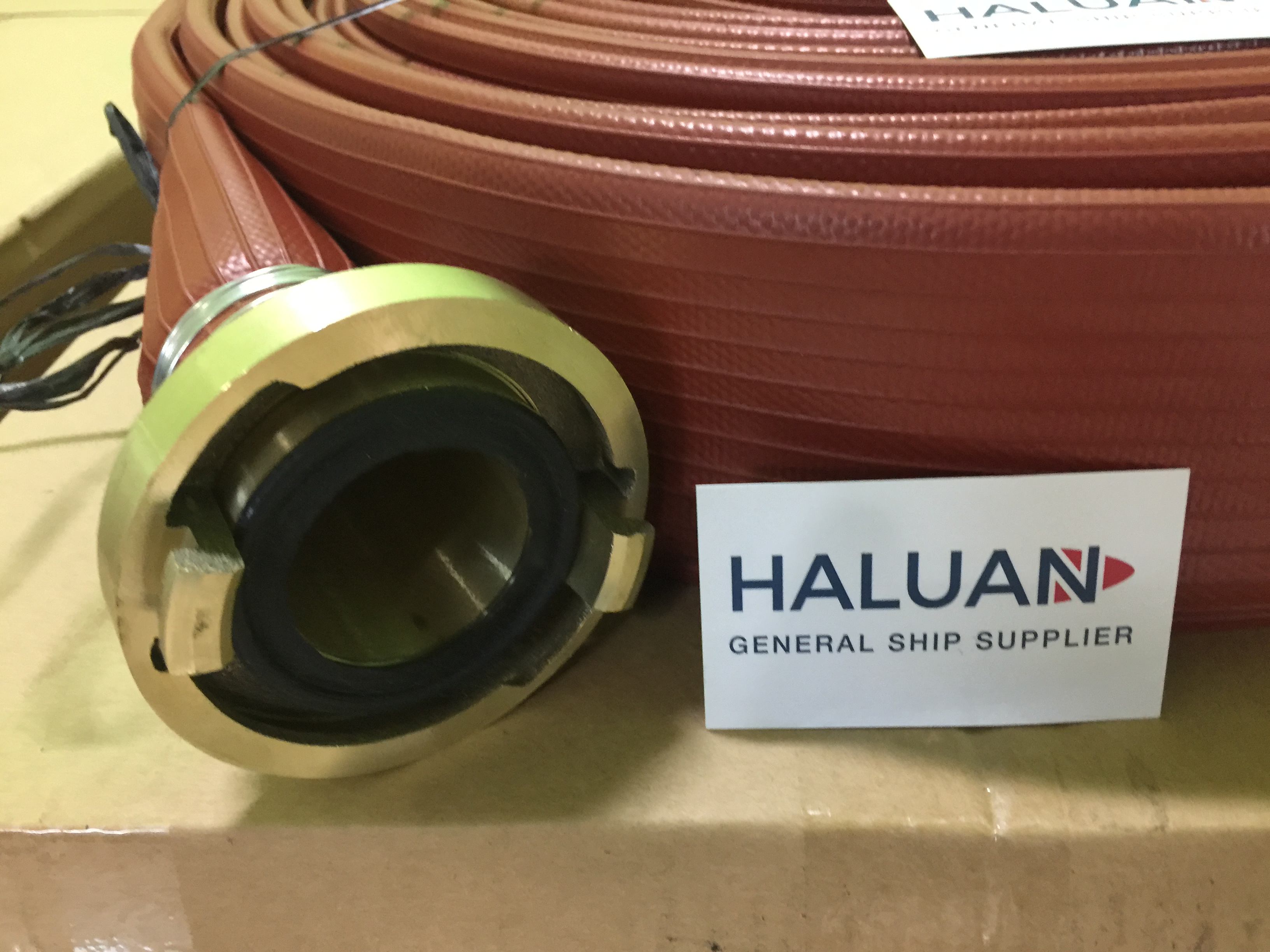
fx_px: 1064
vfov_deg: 48.2
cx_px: 635
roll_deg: +2.4
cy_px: 476
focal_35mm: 29
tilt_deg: -35.1
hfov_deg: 61.7
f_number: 2.2
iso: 125
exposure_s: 1/8
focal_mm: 4.15
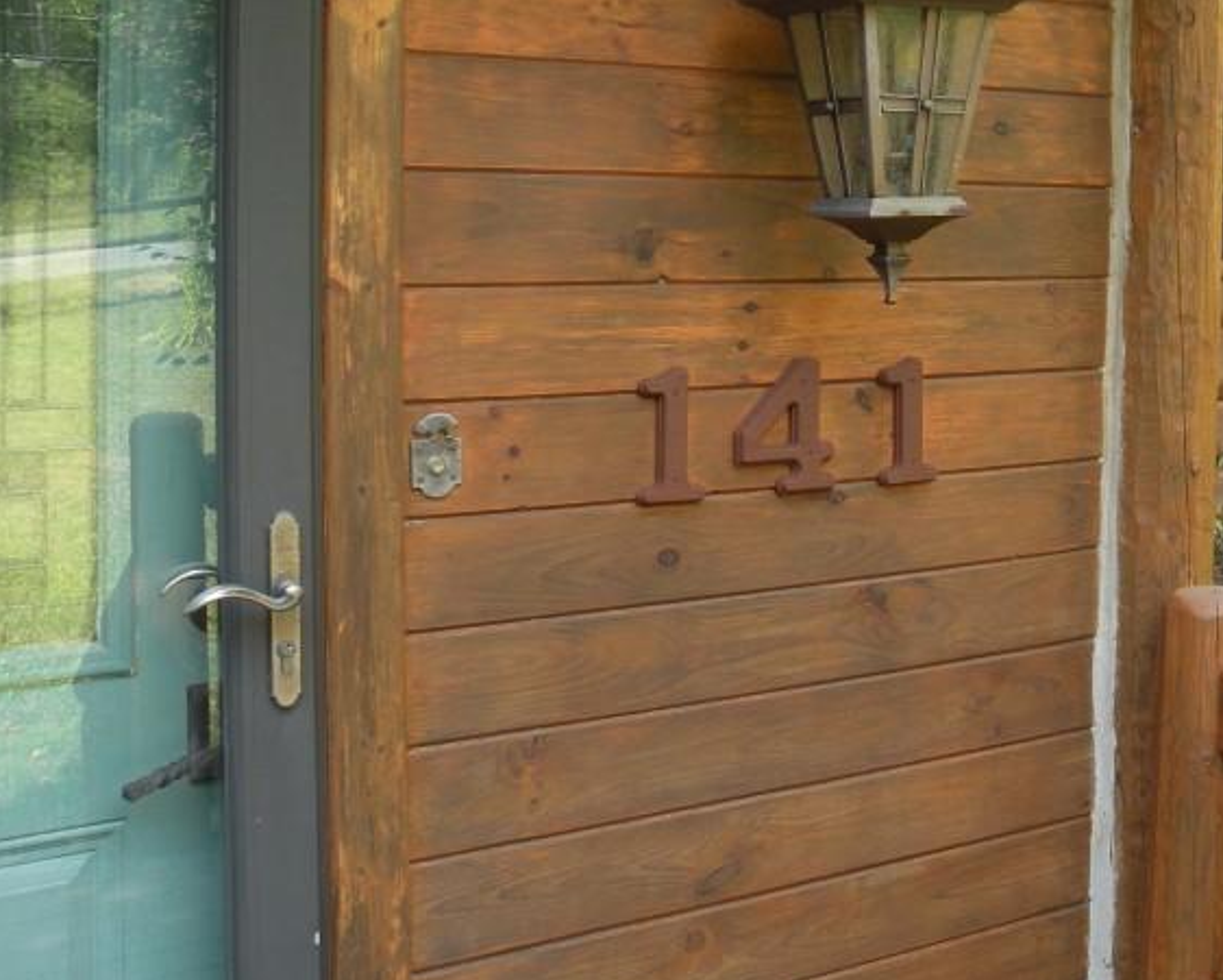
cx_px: 1001
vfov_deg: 30.7
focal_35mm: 48
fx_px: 1738
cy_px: 205
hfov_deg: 37.2
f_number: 3.2
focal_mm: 4.7
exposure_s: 1/83.5
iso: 64
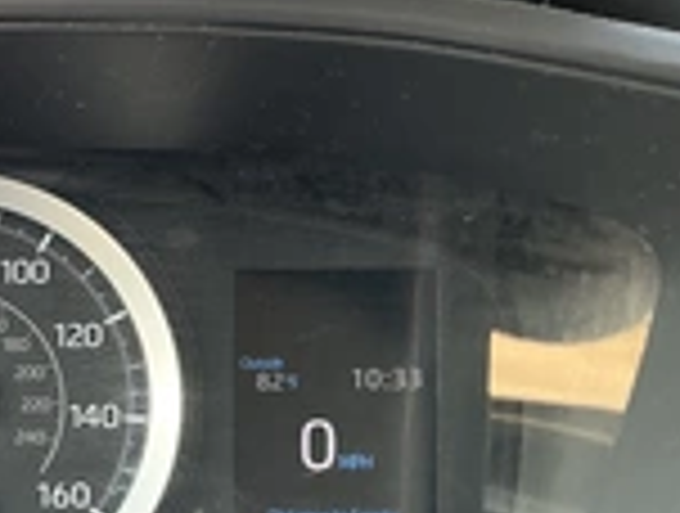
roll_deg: +1.3
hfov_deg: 23.7
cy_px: 450
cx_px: -158
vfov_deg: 19.7
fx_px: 1457
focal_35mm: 74
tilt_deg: -23.3
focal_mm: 3
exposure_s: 1/86
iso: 64
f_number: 1.8
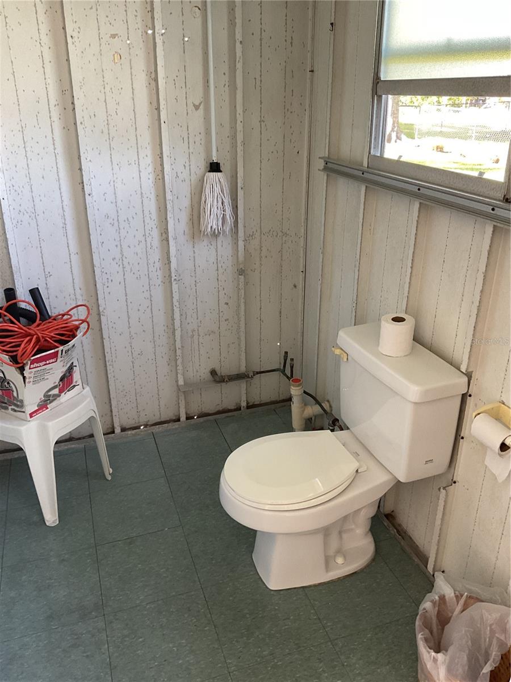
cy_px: 341
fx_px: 571
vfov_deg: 61.7
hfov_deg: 48.2
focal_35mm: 29
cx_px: 256
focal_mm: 3
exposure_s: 1/60
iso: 125
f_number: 1.8
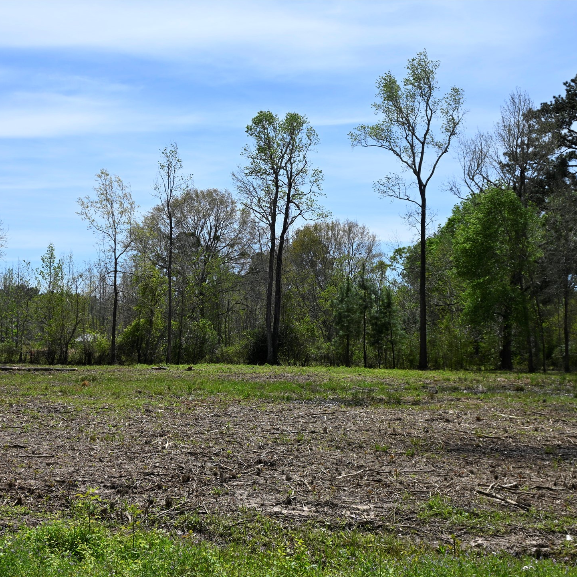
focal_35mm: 50
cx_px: 245
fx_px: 943
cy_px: 289
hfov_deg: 34.0
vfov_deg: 34.0
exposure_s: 1/320
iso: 100
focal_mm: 26
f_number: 9
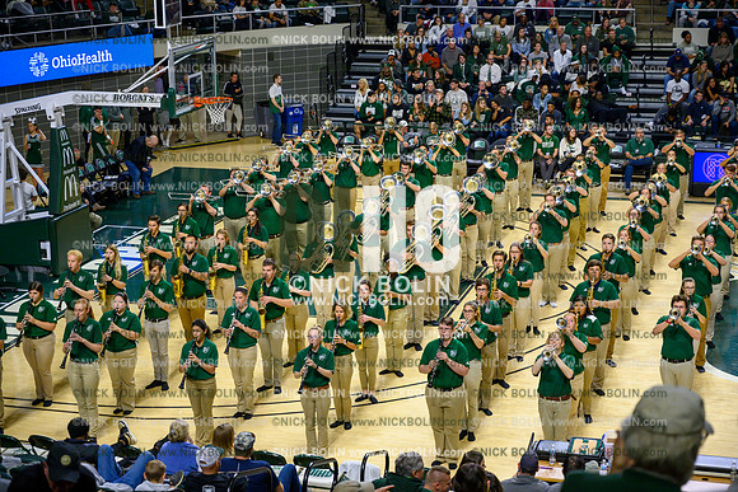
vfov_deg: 19.5
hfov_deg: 28.8
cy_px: 246
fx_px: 1435
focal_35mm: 70
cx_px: 369
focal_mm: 70
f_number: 4.5
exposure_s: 1/500
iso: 3200
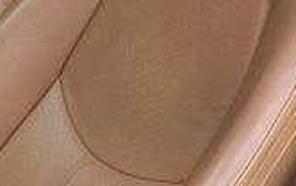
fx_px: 759
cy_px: 172
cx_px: -150
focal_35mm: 94
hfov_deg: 19.3
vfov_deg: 13.8
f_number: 1.7
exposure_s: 1/180
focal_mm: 6.3
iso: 32
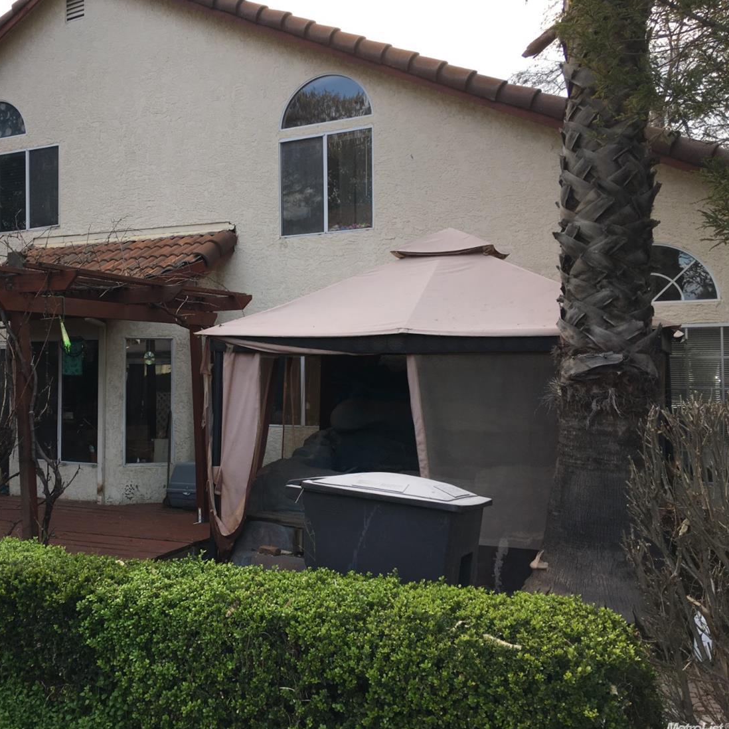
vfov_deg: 47.2
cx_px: 234
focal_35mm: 35
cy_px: 363
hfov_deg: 46.4
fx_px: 834
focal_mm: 4.15
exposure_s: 1/346
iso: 25
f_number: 2.2
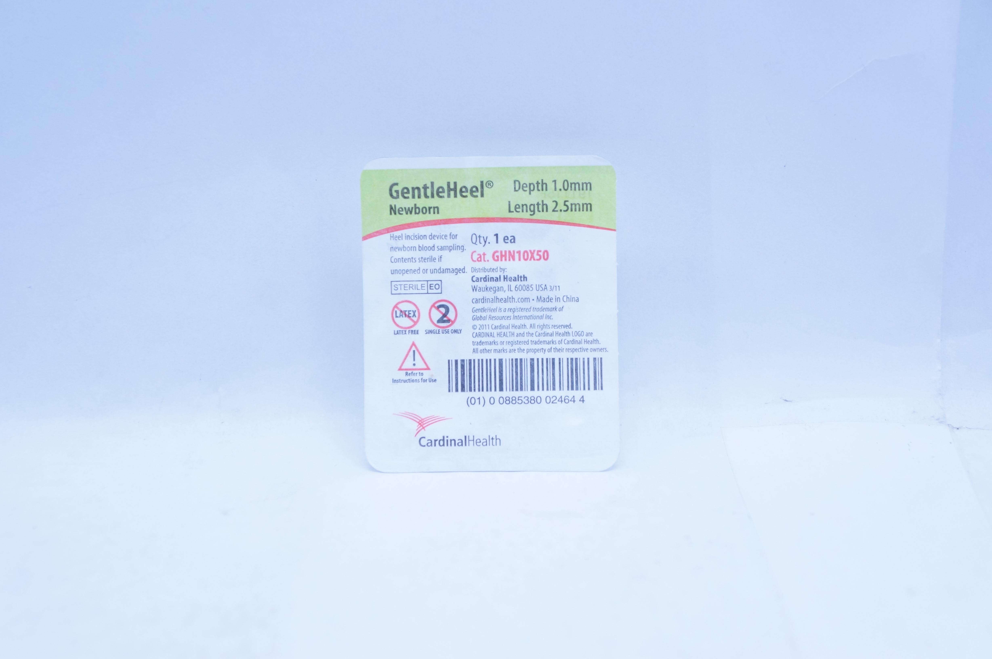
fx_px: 2147
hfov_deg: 26.0
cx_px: 496
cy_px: 330
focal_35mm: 78
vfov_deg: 17.5
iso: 800
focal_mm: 52
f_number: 5
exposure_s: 1/200
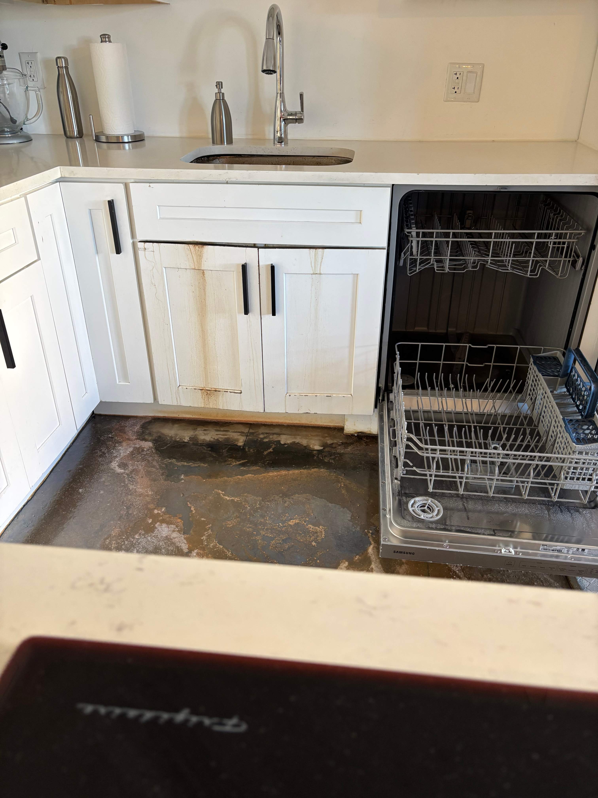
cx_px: 299
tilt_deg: -30.5
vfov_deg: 67.3
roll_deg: +0.2
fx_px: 599
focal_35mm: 26
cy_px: 399
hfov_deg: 53.1
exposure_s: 1/60
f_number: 1.6
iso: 125
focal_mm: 5.96
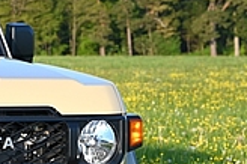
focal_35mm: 236
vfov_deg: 5.8
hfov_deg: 8.6
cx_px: -93
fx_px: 1618
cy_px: 152
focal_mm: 67
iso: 100
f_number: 6.3
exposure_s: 1/320
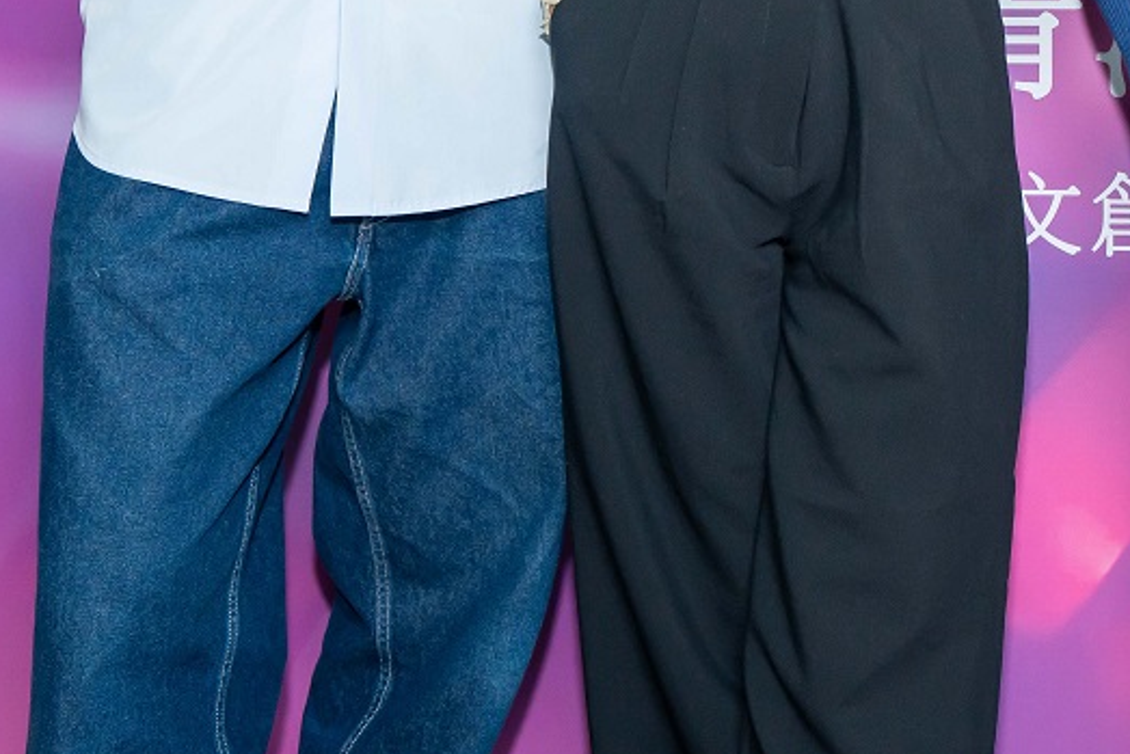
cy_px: -311
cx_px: 1128
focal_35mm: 86
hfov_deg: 22.7
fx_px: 2700
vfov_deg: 15.0
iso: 640
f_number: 5
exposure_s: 1/200
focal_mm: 30
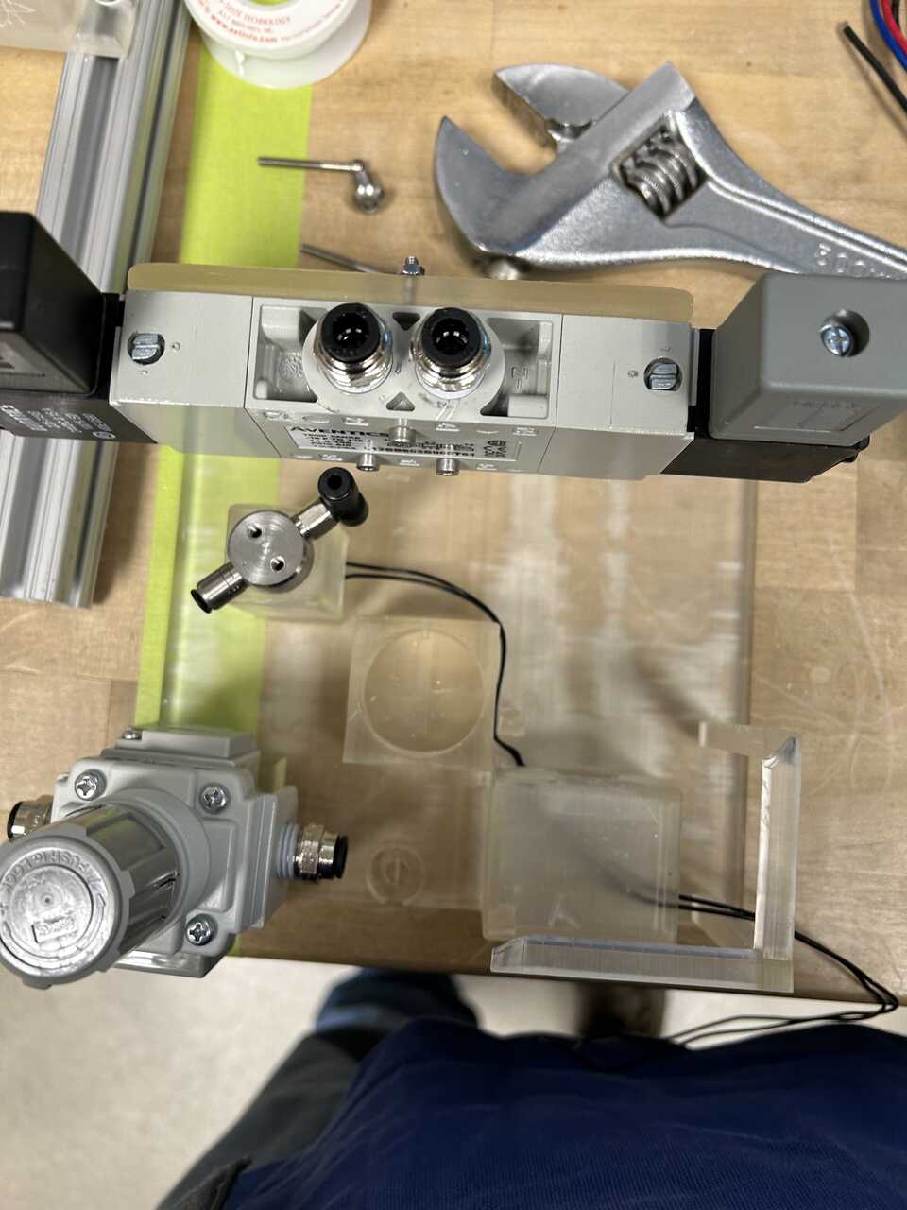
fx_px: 908
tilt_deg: -83.7
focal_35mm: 26
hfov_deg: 53.1
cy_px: 605
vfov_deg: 67.3
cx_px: 454
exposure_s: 1/61
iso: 80
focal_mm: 5.7
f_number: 1.5
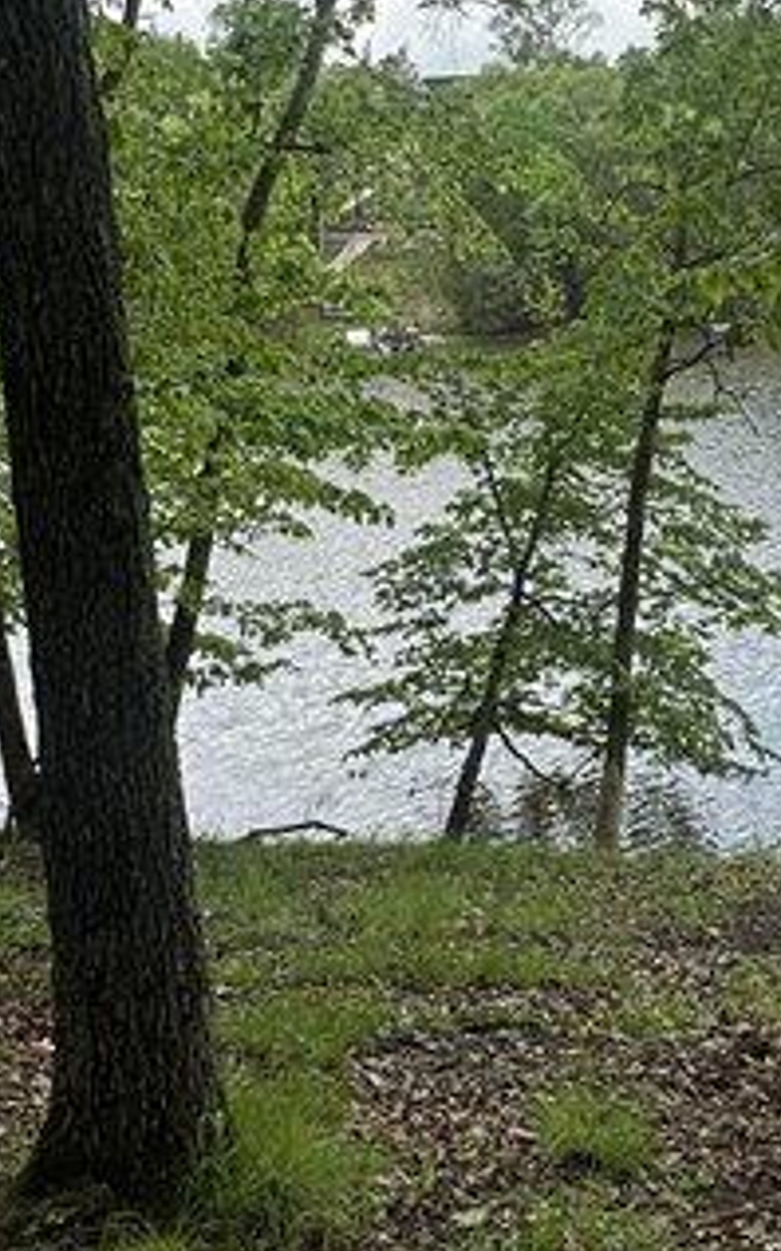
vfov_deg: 44.1
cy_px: 493
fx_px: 1533
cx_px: 584
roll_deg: +1.7
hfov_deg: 28.2
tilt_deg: -7.3
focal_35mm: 45
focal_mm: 2.22
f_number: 2.2
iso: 40
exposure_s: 1/475
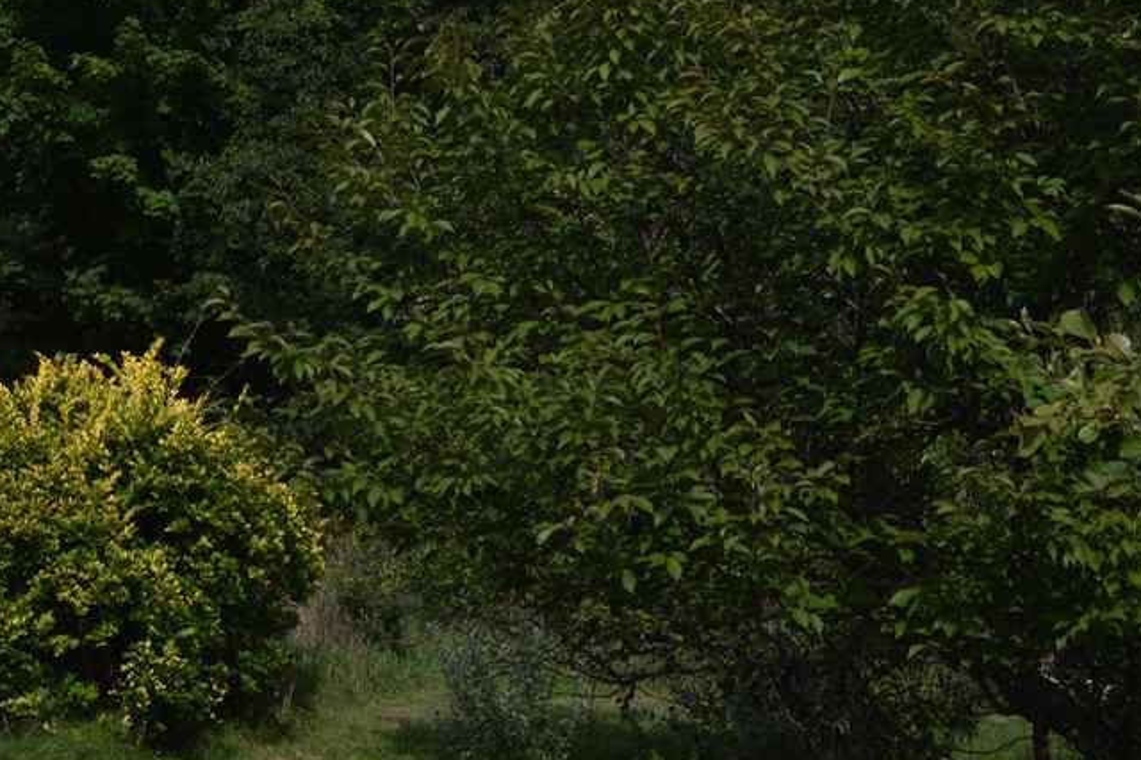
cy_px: 511
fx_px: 3041
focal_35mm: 96
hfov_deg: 21.2
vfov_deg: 14.2
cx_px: 439
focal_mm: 32
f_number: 10
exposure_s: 1/200
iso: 100
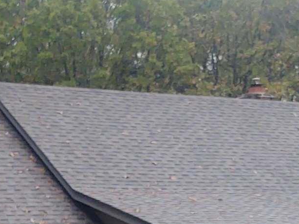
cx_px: 219
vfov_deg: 10.7
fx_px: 1167
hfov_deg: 14.6
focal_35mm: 135
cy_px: 301
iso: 100
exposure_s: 1/1079
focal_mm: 4.75
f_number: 1.7
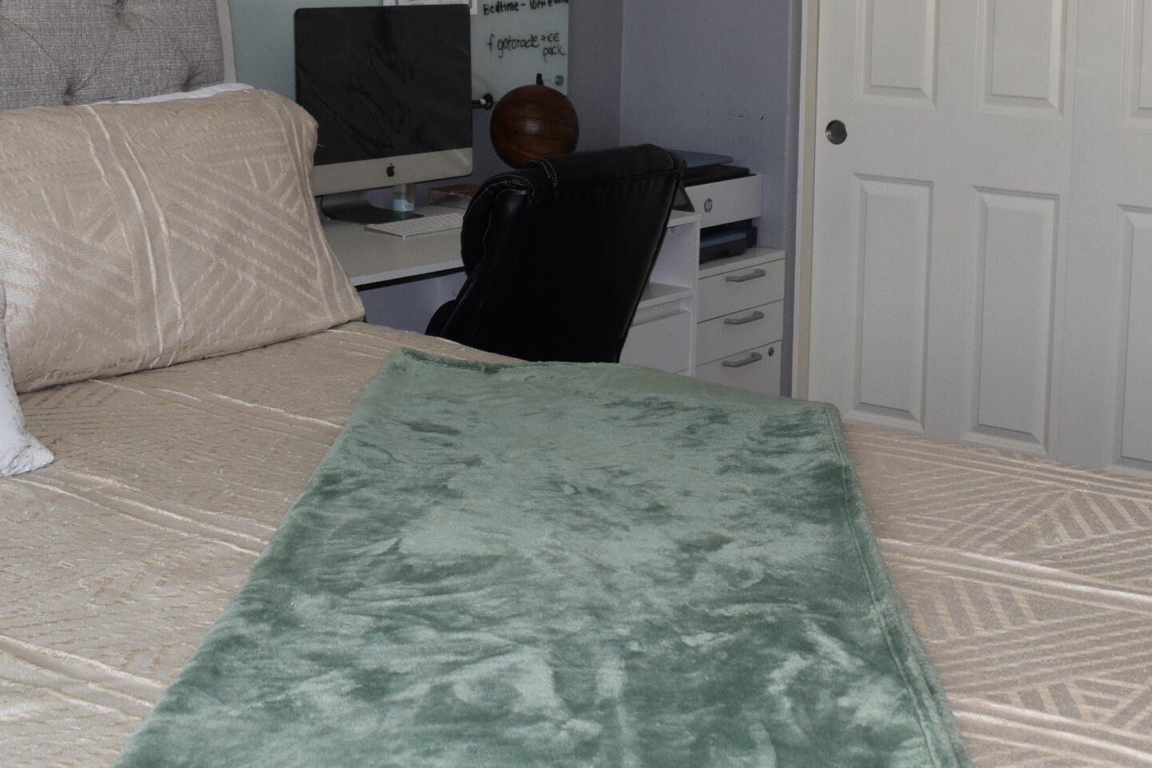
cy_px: 90
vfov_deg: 23.6
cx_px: 648
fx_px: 1792
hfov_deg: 35.6
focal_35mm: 56
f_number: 5
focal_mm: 18
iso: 800
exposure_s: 1/100
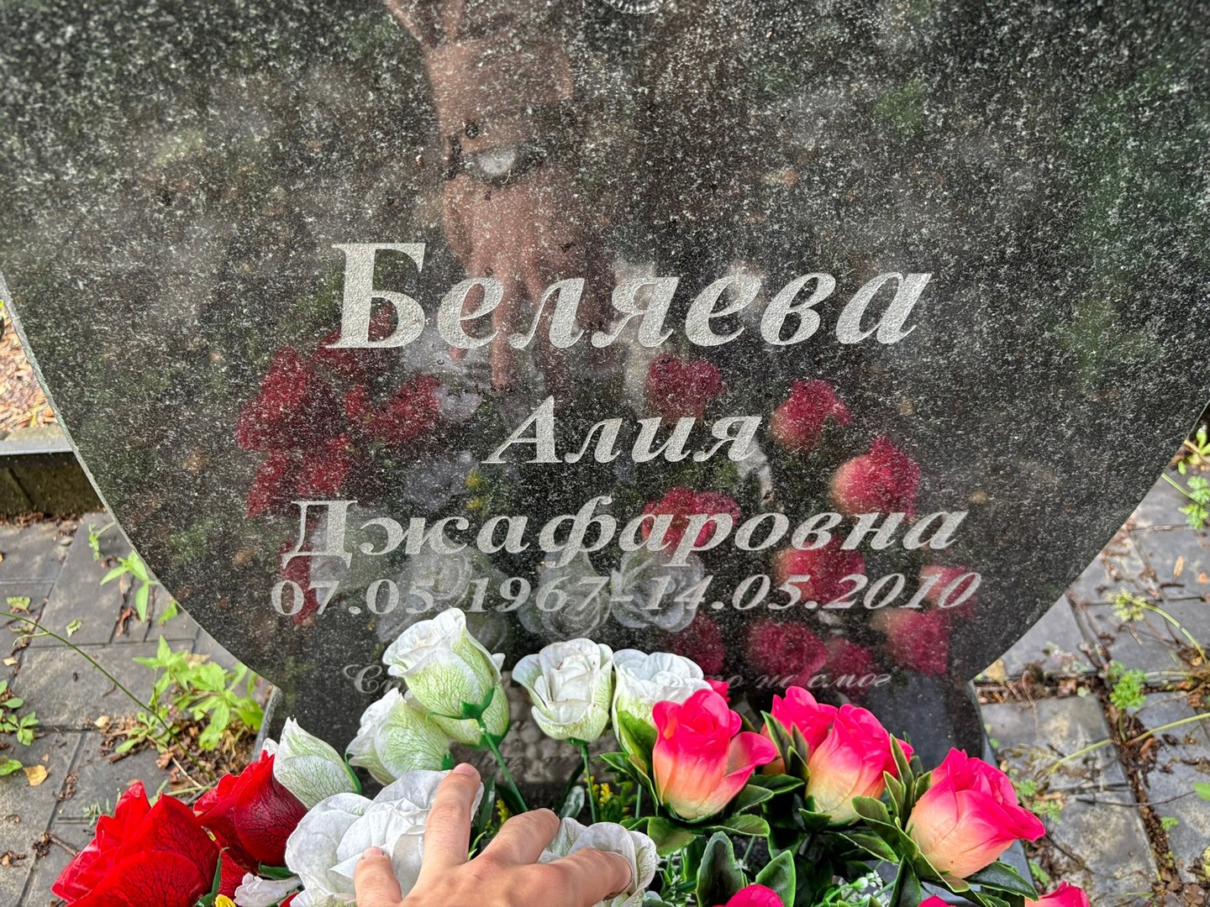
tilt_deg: -42.7
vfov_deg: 53.1
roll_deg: +2.4
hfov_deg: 67.3
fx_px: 909
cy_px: 454
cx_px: 605
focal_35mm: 26
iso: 125
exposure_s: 1/62
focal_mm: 5.96
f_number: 1.6
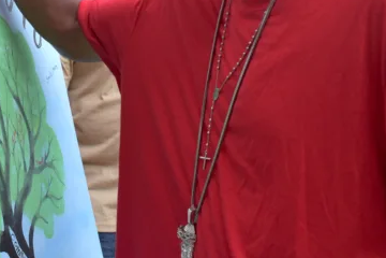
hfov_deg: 25.8
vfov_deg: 17.1
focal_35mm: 78
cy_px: -4
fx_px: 837
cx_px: 112
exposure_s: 1/250
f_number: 7.1
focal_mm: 25
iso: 200
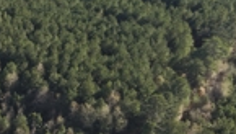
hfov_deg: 27.7
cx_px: 3
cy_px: 18
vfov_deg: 16.6
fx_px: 451
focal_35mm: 72
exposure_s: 1/800
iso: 100
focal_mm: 4.4
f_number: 2.8
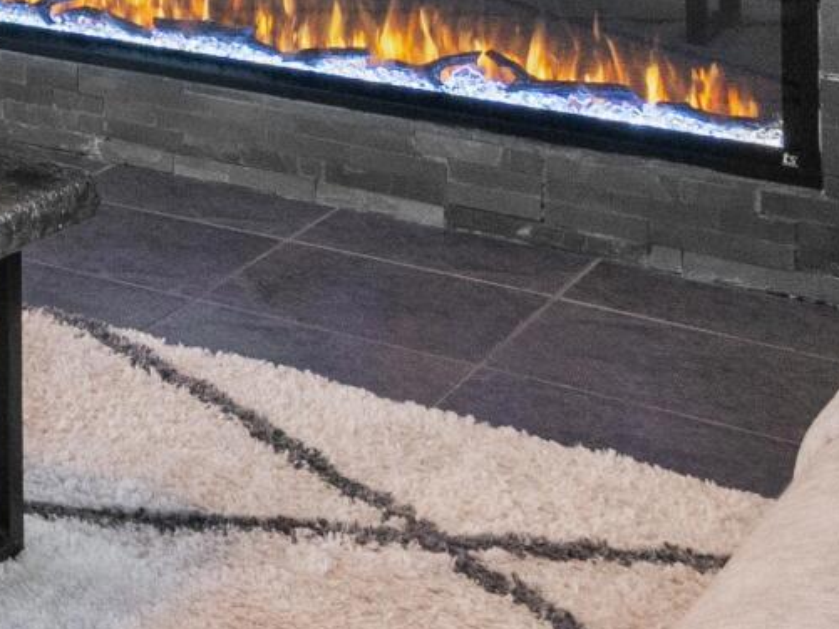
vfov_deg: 14.0
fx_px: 2230
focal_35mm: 92
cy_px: -555
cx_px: -782
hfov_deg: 16.7
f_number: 18
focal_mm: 16
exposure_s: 1/6
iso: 2000
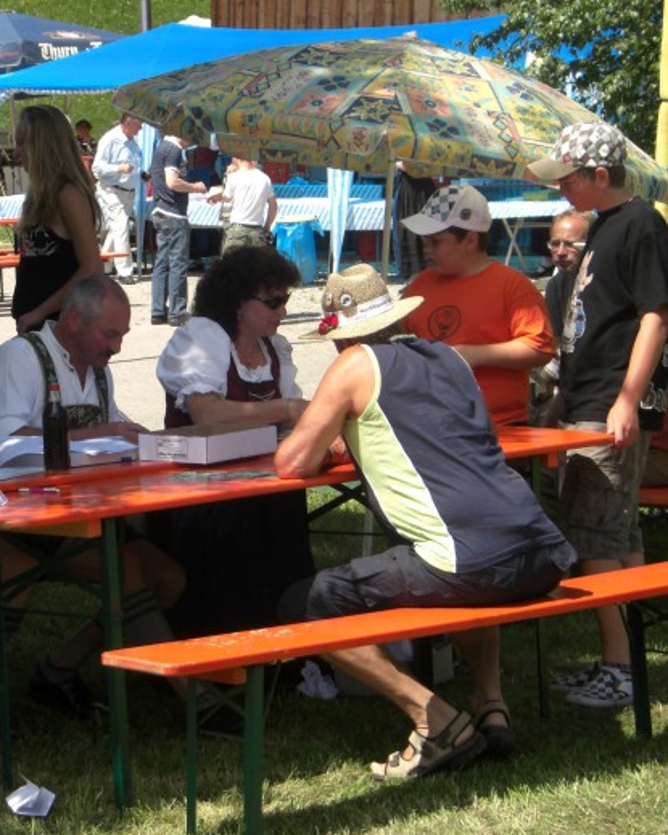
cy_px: 414
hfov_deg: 12.3
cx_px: 142
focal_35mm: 125
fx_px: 3090
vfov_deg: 15.4
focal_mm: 15.8
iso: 64
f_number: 4.1
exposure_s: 1/320
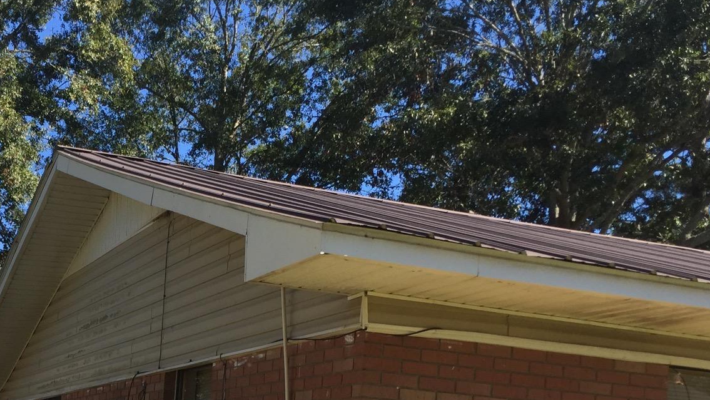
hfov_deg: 35.6
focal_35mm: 57
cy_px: 438
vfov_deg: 20.2
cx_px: 156
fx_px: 1073
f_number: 2.2
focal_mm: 4.15
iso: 32
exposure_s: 1/879
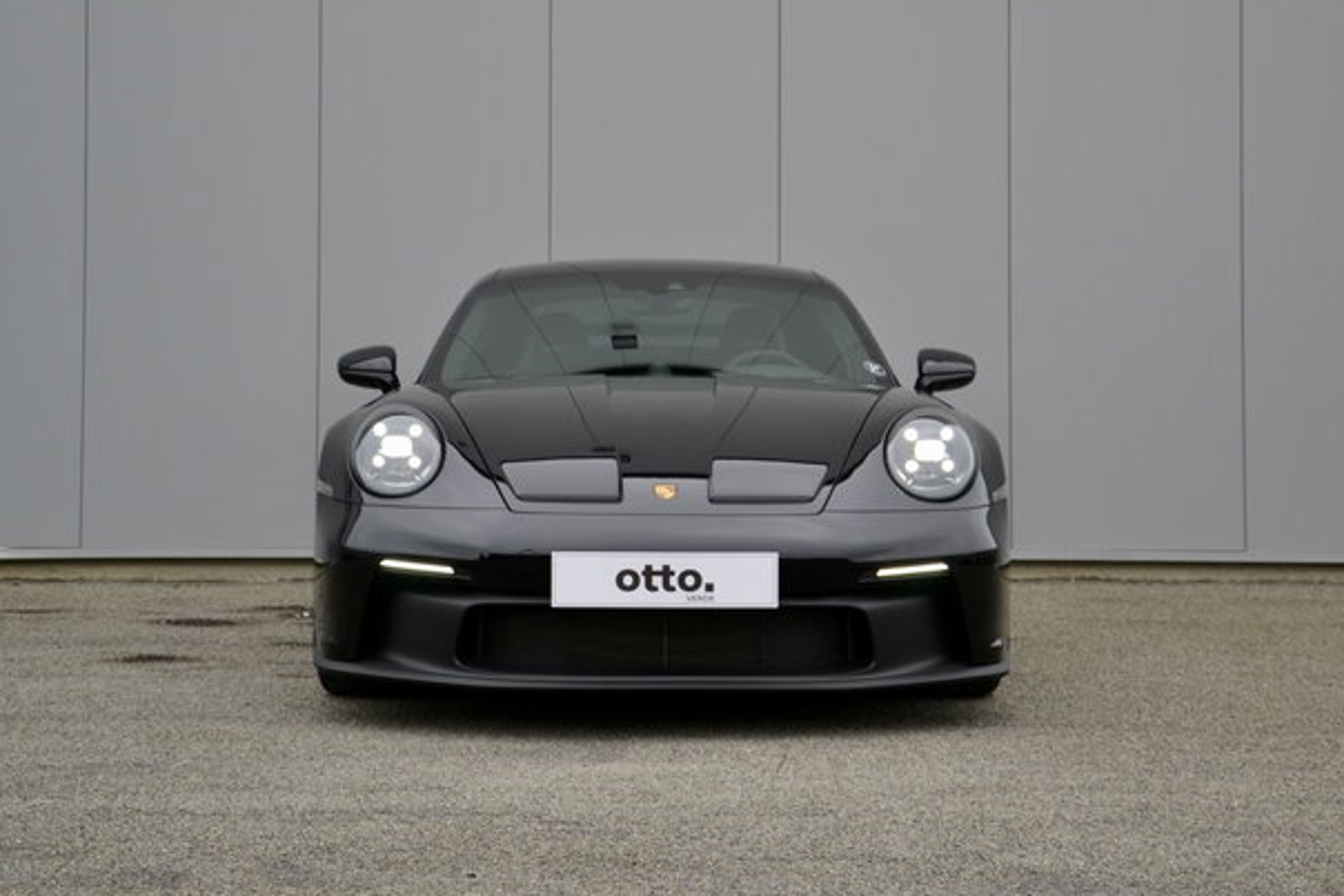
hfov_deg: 30.2
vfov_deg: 20.4
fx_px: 2488
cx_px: 669
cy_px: 333
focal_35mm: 67
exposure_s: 1/125
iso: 125
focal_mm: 35
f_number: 5.6
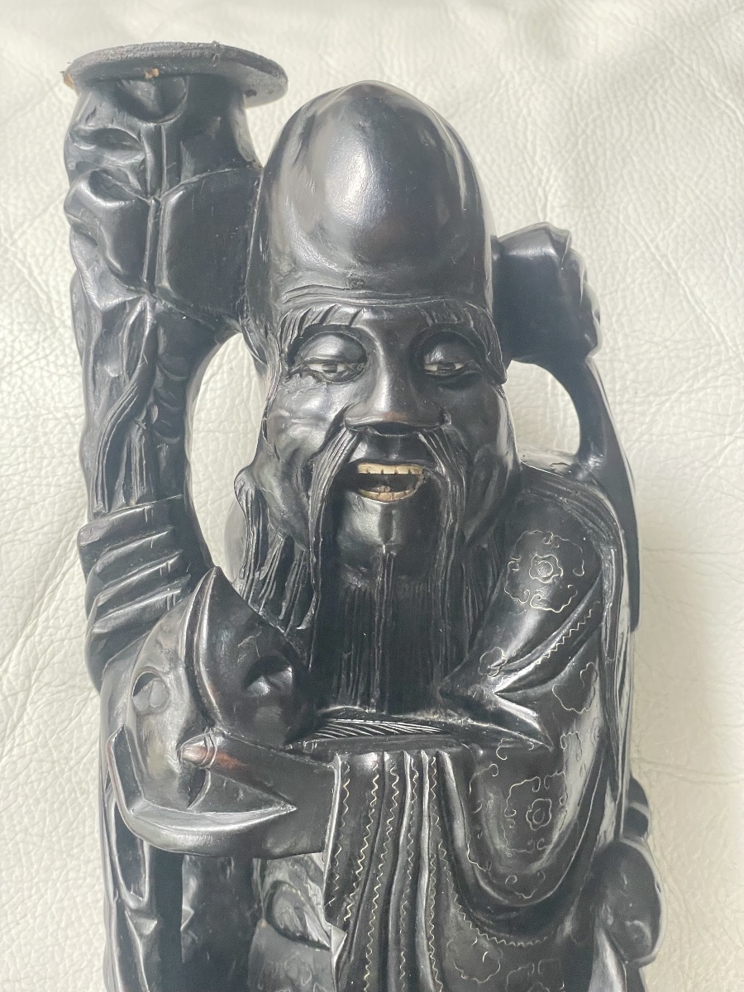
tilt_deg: -78.7
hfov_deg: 28.0
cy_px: 496
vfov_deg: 36.8
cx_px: 372
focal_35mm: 52
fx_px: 1490
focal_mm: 6
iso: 400
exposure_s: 1/60
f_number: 2
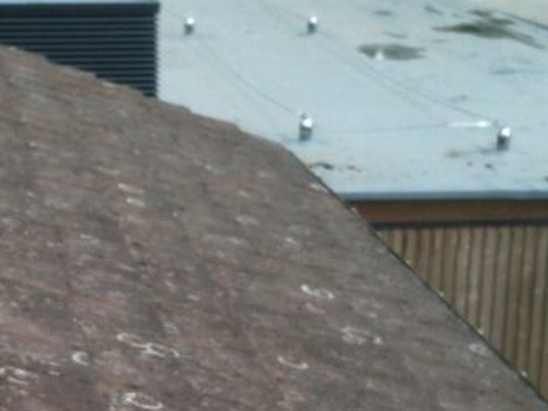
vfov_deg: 13.3
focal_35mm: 108
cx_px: 102
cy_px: 525
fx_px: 1710
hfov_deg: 18.0
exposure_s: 1/796
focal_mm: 3.85
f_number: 2.8
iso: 64
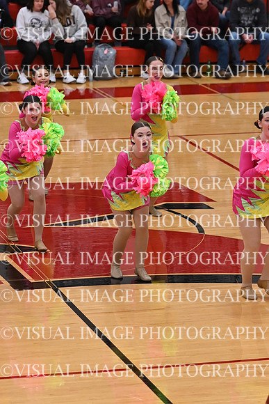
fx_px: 2016
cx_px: 134
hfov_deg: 7.6
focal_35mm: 180
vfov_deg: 11.4
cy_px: 202
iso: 6400
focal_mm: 120
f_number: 4
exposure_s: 1/400
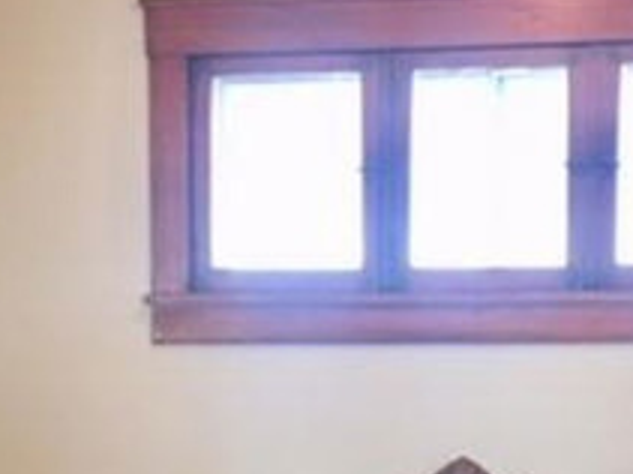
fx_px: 1608
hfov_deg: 22.2
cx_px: 366
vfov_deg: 16.2
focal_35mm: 88
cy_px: 540
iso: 160
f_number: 2.2
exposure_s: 1/30
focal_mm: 4.15
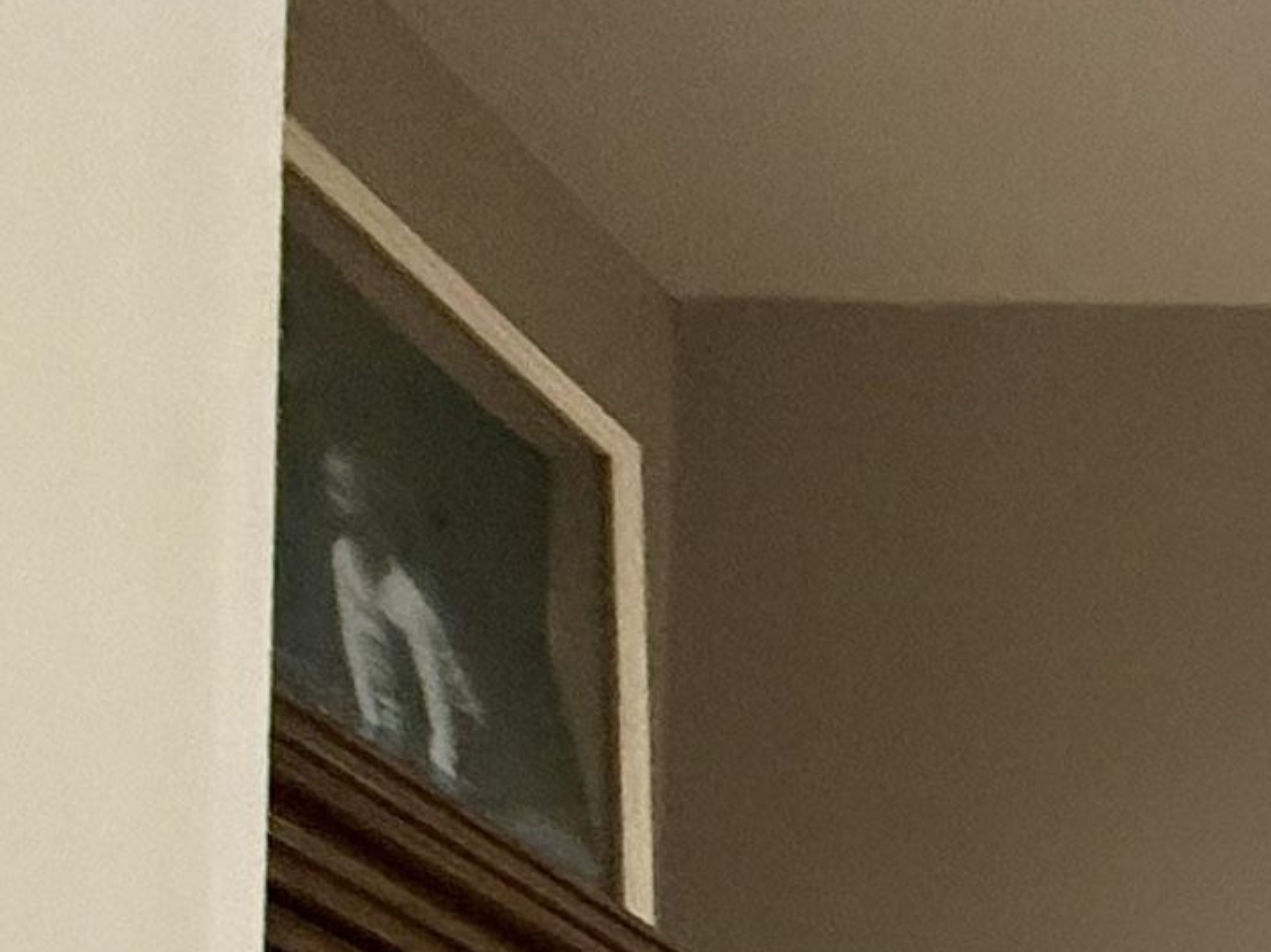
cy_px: 1992
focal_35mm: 60
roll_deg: -1.4
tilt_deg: -0.6
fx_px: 2202
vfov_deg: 16.9
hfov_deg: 20.6
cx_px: 2368
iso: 320
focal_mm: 2.22
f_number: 2.2
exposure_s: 1/60
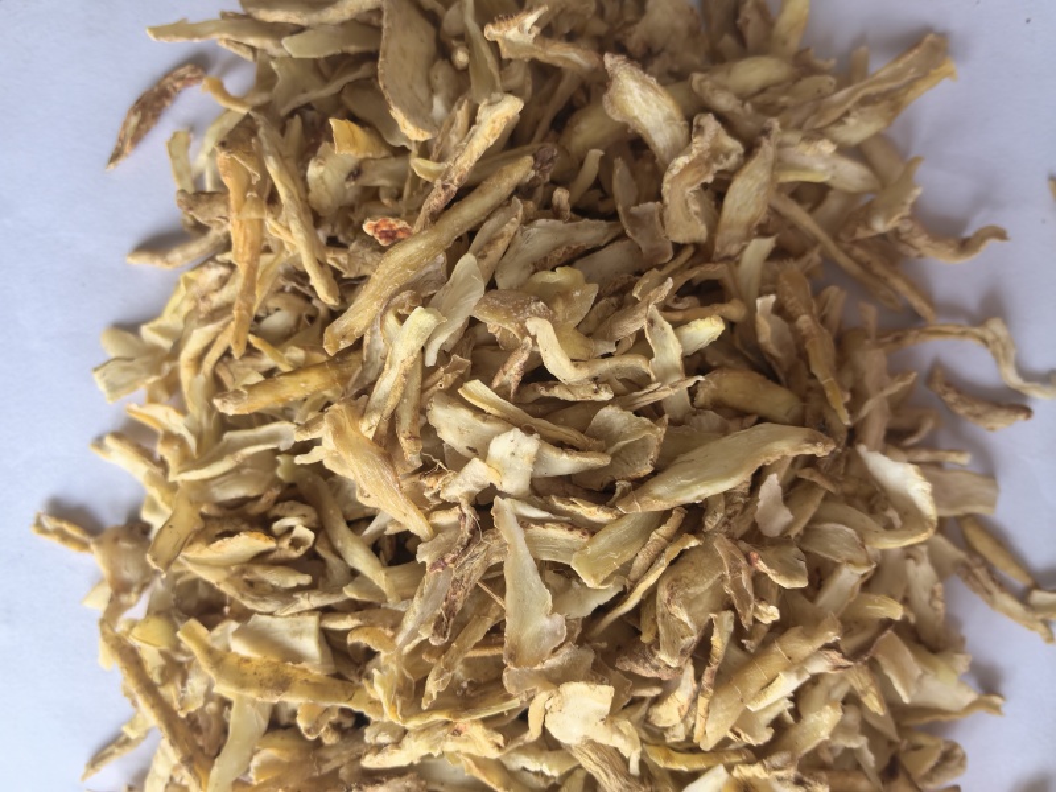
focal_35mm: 27
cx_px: 528
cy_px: 396
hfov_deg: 65.3
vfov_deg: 51.4
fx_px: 824
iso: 125
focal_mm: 5.75
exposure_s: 1/100
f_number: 2
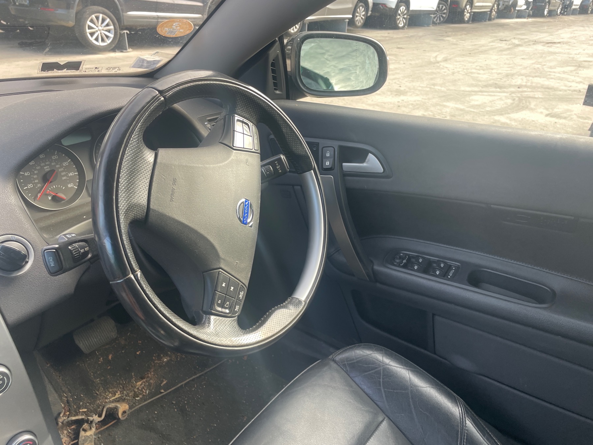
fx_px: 445
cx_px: 296
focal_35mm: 26
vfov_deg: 53.1
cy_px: 222
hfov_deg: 67.3
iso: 40
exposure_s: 1/121
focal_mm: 4.2
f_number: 1.6
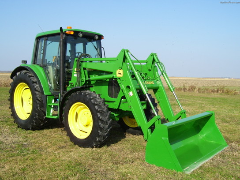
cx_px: 120
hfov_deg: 51.4
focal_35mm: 36
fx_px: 250
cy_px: 90
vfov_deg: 39.7
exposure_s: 1/500
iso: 80
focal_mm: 6
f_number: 4.8
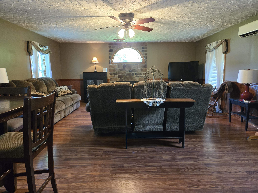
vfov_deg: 58.9
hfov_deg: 73.9
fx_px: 171
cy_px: 96
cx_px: 129
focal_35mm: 23
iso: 1000
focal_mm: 5.4
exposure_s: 1/120
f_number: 1.8
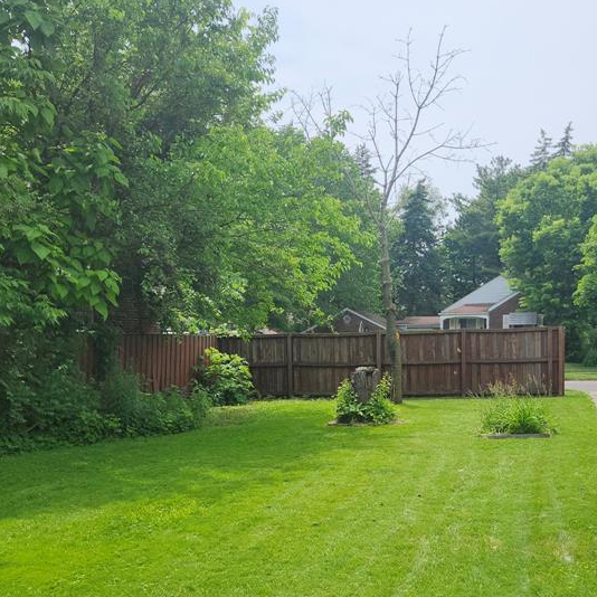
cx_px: 391
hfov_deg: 42.3
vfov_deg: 42.3
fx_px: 761
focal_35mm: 39
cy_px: 391
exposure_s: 1/1849
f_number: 1.8
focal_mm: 5.54
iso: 25
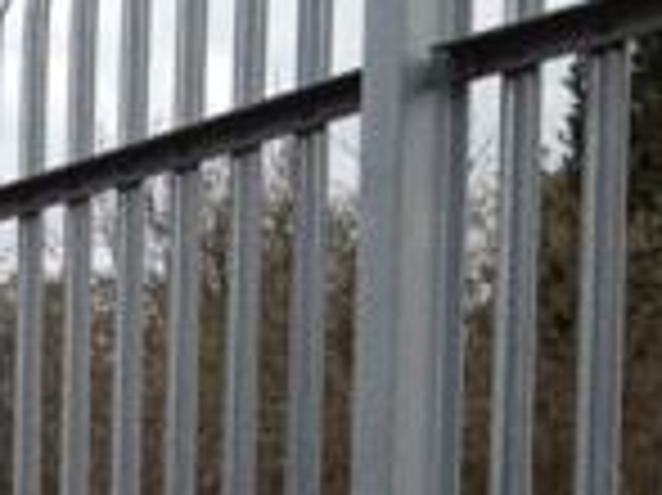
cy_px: 756
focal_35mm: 143
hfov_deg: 13.0
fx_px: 2733
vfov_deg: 10.0
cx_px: -360
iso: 64
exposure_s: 1/391
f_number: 2.4
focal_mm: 4.28
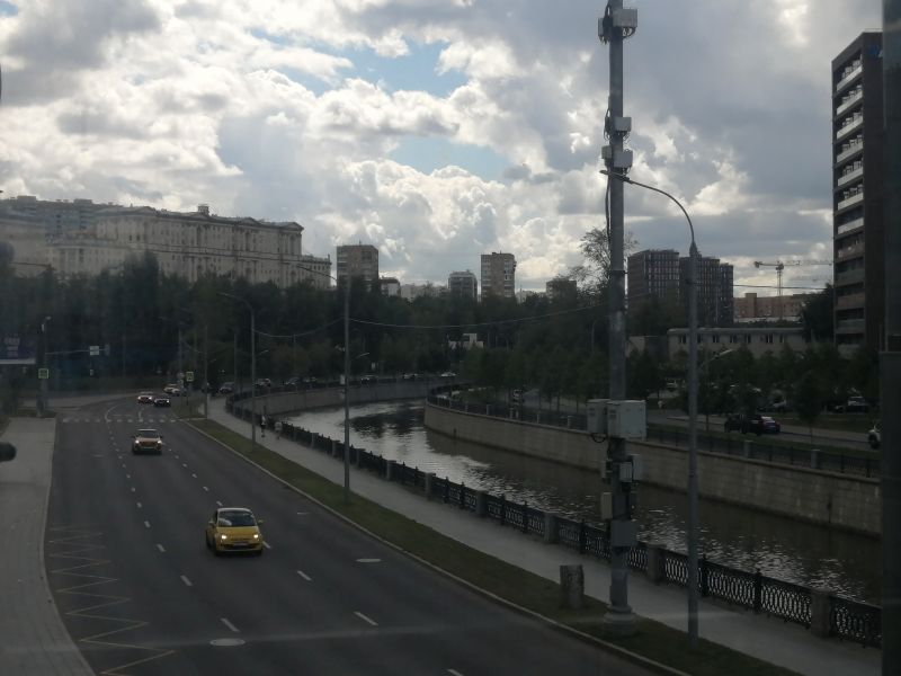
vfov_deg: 25.2
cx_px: 450
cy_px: 338
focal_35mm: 58
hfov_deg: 33.2
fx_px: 1510
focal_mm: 3.62
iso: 50
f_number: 1.8
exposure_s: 1/1721
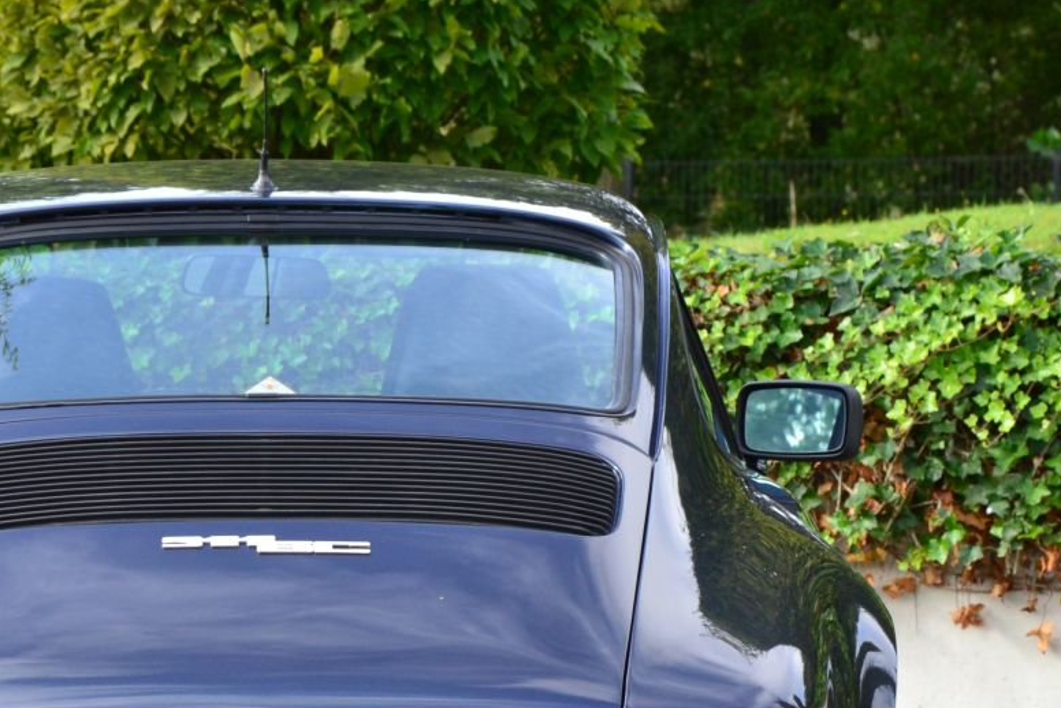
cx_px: 280
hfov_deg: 7.2
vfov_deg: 4.8
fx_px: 8373
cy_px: 592
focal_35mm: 284
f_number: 9
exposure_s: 1/125
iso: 400
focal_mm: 98
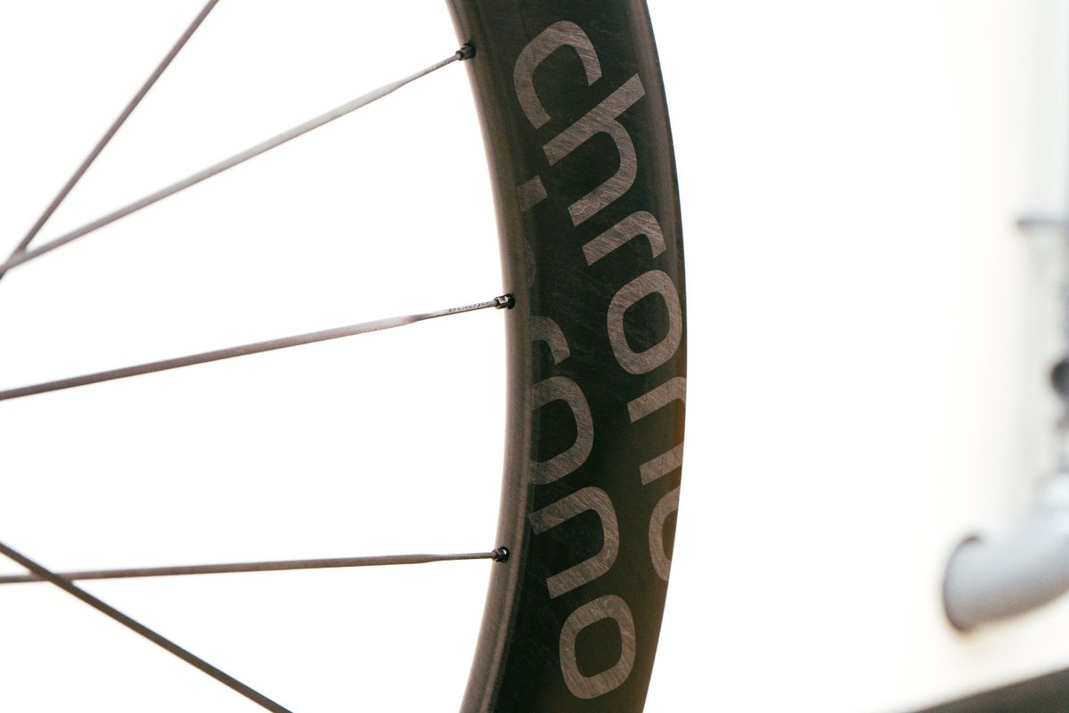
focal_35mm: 70
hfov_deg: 28.8
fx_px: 2078
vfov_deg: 19.5
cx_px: 534
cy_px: 356
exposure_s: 1/125
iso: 4000
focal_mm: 70
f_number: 8
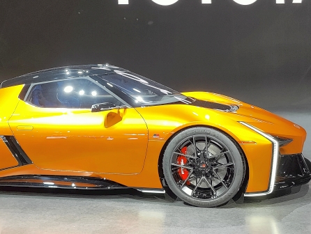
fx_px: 468
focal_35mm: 52
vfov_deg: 27.7
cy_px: 58
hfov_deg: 36.5
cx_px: 114
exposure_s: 1/83
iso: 200
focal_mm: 6.06
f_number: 1.8
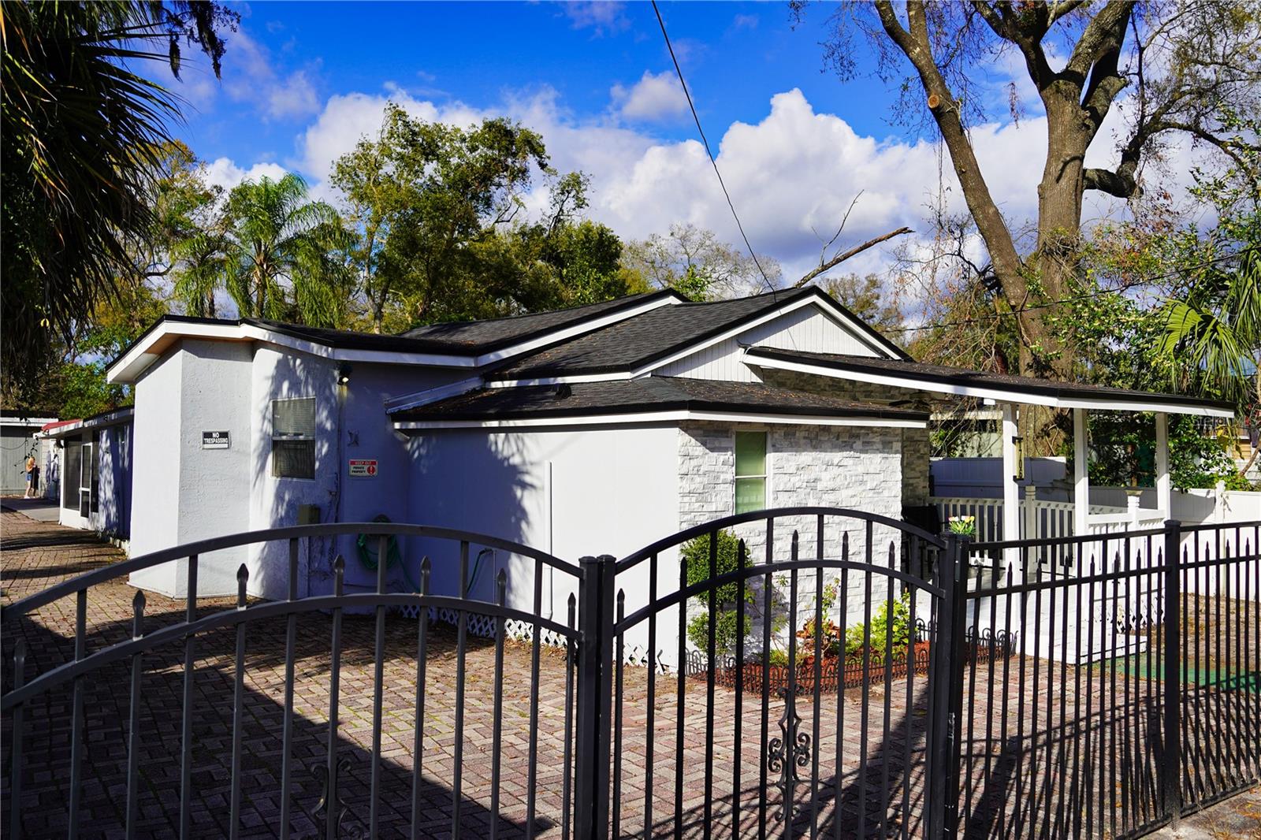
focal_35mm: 31
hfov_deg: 60.3
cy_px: 420
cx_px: 630
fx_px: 1086
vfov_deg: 42.3
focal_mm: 31
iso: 100
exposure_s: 1/1250
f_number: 4.5
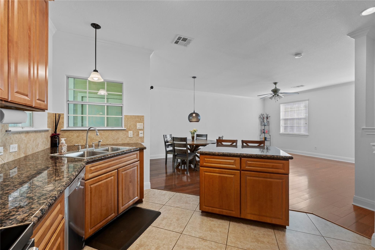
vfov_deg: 81.2
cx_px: 188
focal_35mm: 14
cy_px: 125
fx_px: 146
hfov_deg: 104.3
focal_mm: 14
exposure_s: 1/1.25
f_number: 8
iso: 125
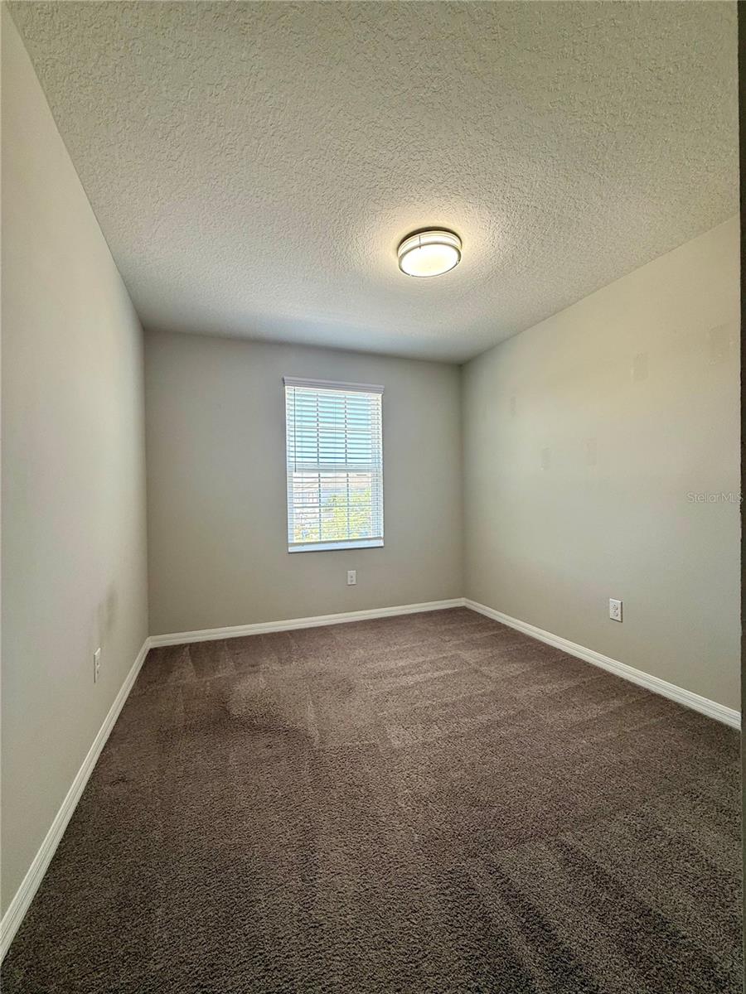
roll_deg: +0.1
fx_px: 402
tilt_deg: +0.3
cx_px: 373
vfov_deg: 102.1
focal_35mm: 14
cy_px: 497
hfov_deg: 85.7
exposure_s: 1/106
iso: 64
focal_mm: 2.22
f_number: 2.2
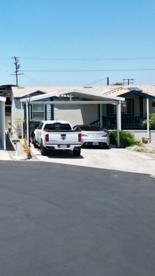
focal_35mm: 51
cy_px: 101
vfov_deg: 40.3
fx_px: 373
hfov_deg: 19.6
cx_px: -94
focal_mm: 6.72
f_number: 1.7
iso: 120
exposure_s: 1/2500
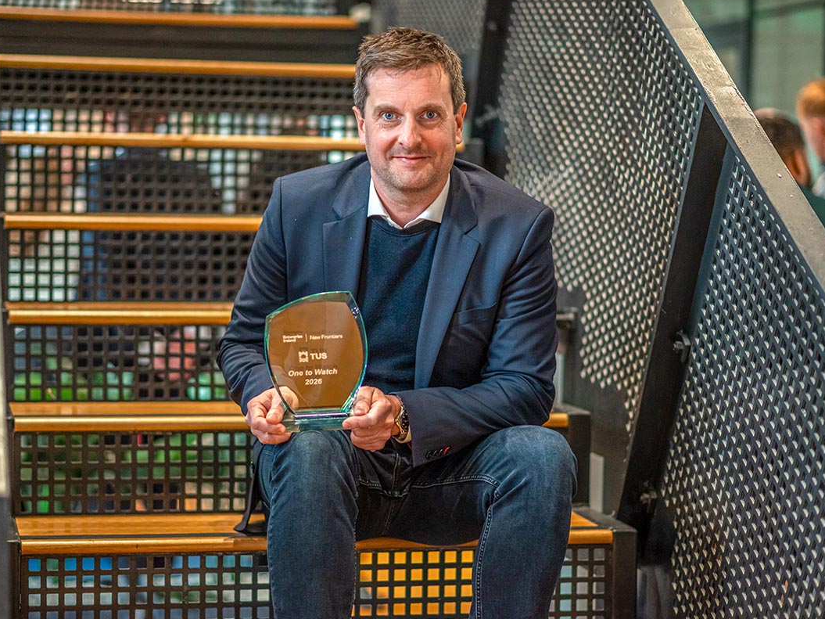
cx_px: 385
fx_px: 2216
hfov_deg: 21.1
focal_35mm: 93
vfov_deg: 15.9
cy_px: 306
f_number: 1.8
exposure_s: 1/320
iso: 1000
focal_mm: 85
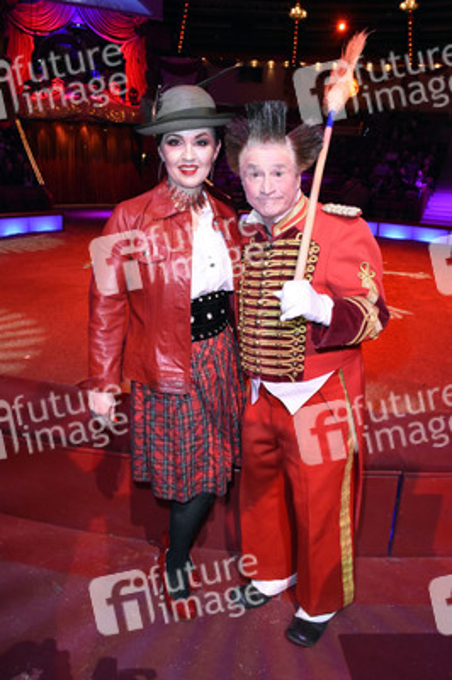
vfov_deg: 67.4
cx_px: 226
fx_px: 509
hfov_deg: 47.9
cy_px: 340
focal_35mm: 27
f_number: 6.3
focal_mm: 18
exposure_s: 1/60
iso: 2500
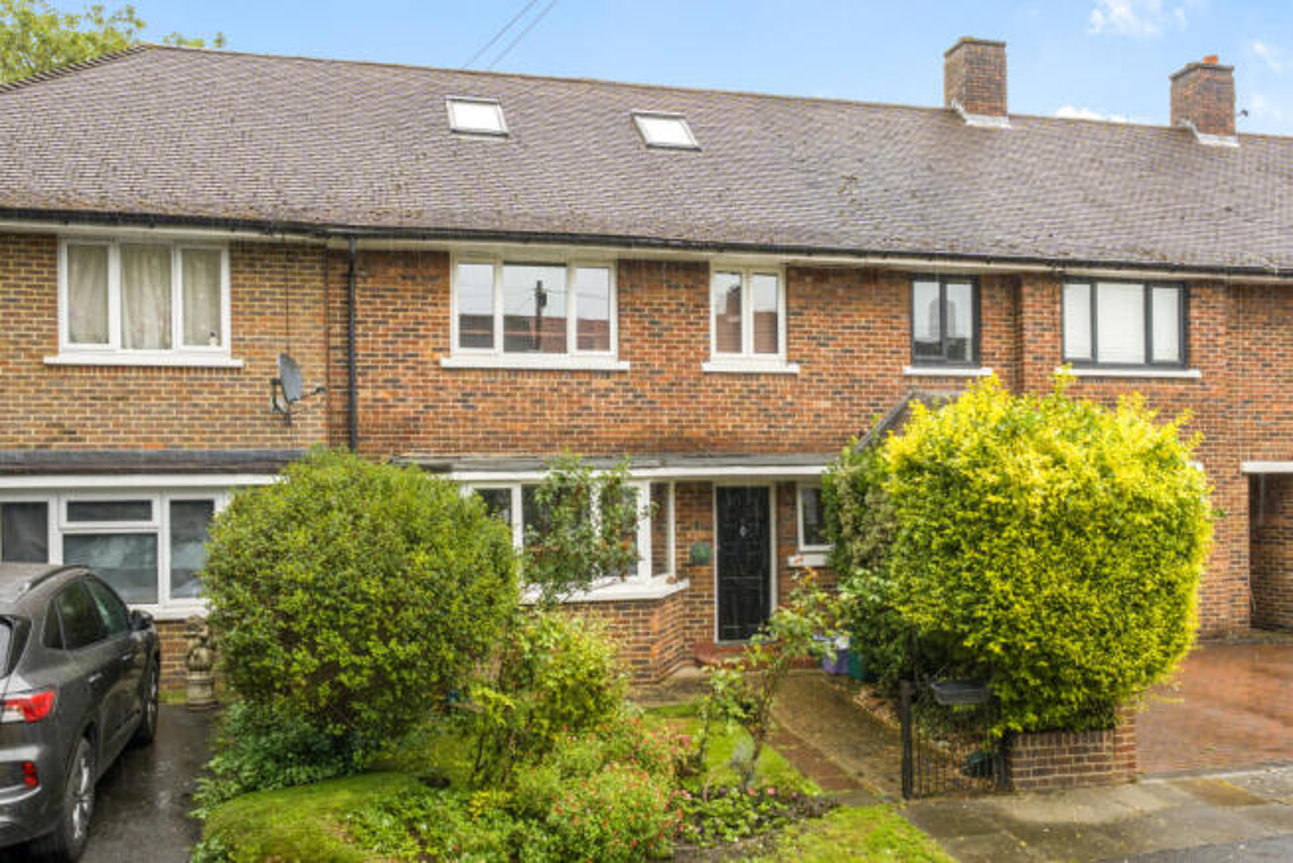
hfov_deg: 65.5
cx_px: 646
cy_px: 432
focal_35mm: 28
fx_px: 1006
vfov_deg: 46.4
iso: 400
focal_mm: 19
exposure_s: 1/125
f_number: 8
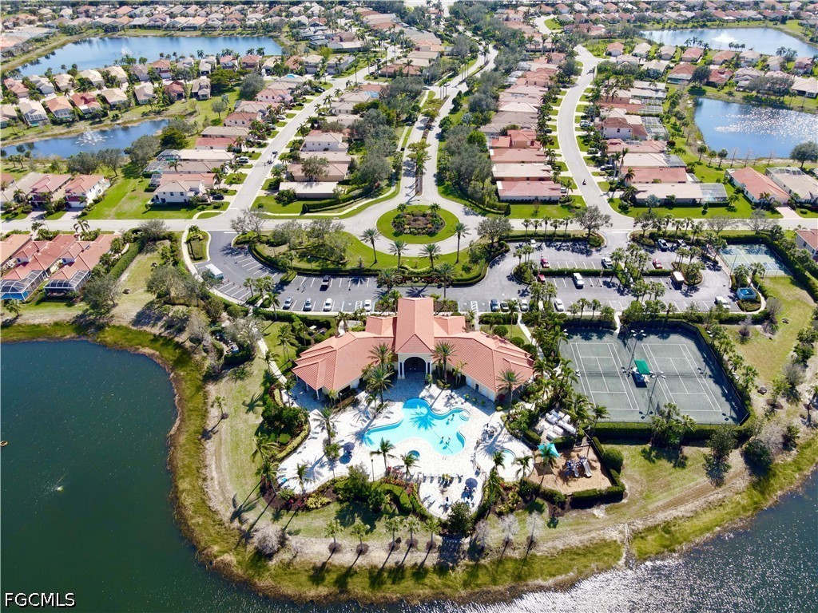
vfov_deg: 56.8
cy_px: 306
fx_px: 567
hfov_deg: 71.6
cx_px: 409
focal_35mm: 24
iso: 100
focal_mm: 4.5
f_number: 2.8
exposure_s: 1/320
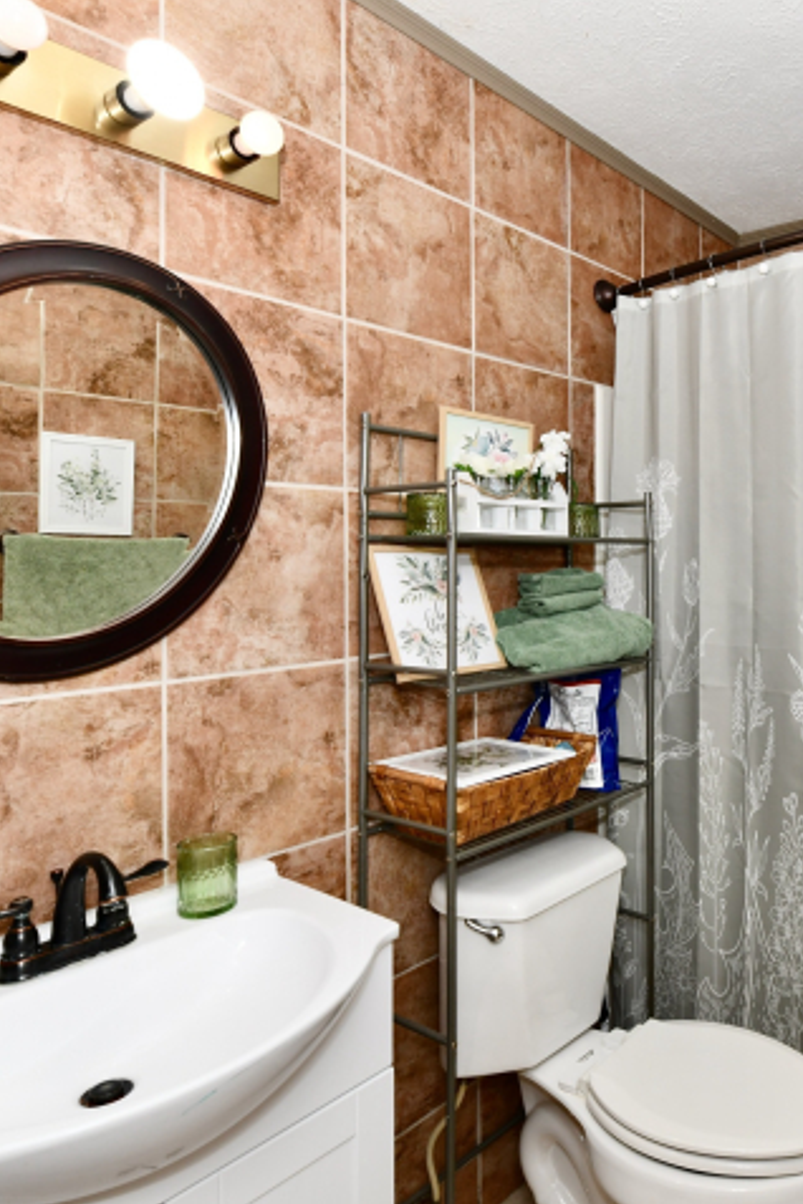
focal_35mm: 22
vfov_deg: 78.6
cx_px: 720
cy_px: 616
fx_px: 736
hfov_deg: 50.8
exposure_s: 1/60
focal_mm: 14
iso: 640
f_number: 6.3
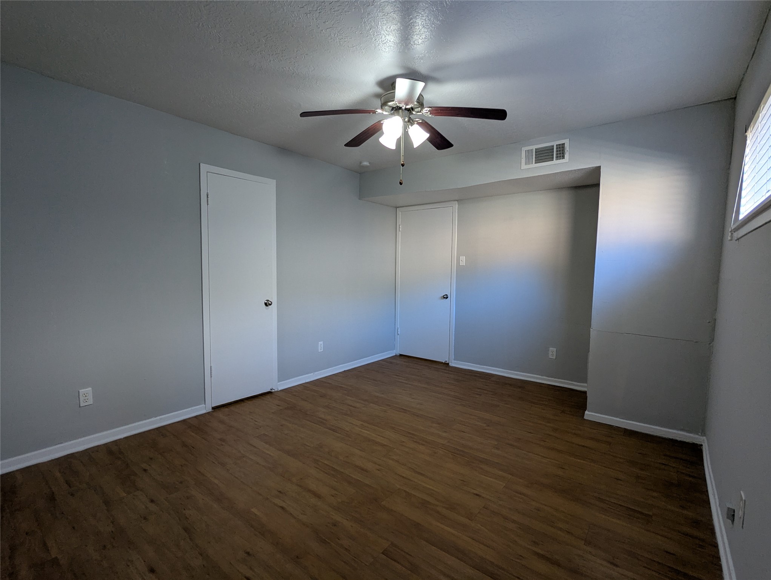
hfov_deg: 94.4
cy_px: 290
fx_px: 357
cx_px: 386
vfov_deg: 78.2
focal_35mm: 16
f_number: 2.2
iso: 47
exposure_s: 1/23.8
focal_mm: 2.35
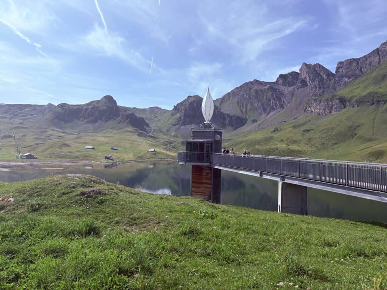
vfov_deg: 53.1
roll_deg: -1.5
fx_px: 291
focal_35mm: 26
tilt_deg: +0.4
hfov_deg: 67.3
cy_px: 145
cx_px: 194
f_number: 1.6
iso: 50
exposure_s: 1/4950
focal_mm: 5.96
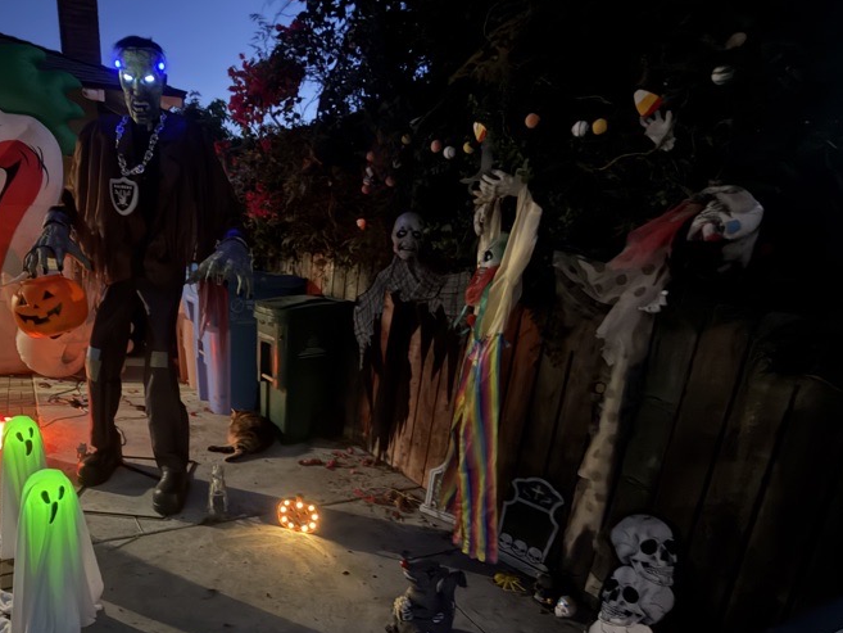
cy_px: 388
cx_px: 277
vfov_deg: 58.3
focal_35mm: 23
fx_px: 560
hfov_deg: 71.6
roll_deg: -1.7
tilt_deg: -17.2
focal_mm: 2.22
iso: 1250
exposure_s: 1/4
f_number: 2.2
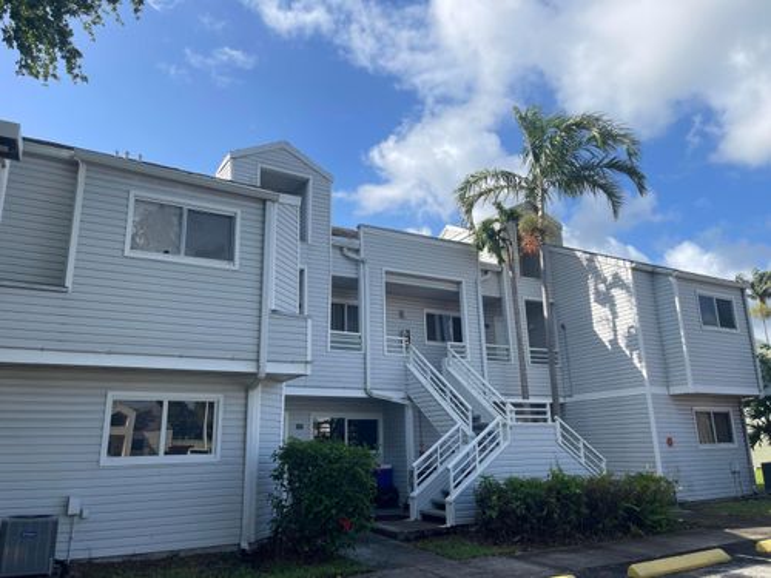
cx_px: 386
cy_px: 289
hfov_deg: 69.4
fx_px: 557
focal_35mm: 25
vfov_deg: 54.9
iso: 32
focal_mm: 5.1
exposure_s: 1/3003
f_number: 1.6
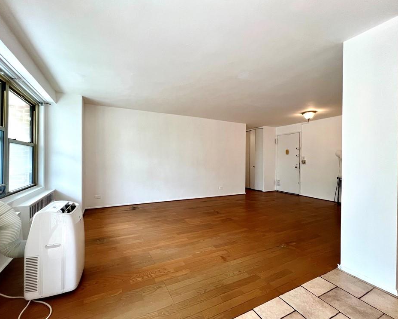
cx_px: 186
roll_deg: -0.4
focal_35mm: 14
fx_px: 165
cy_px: 161
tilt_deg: -1.4
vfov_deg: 88.0
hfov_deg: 100.6
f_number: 1.8
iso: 125
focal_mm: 1.57
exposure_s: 1/120
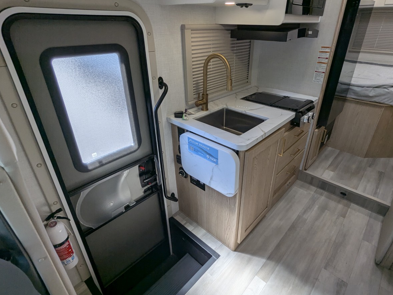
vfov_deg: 68.7
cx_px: 211
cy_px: 139
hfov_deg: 84.5
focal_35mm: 19
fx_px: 216
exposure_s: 1/237
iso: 49
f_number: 2.2
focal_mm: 2.35
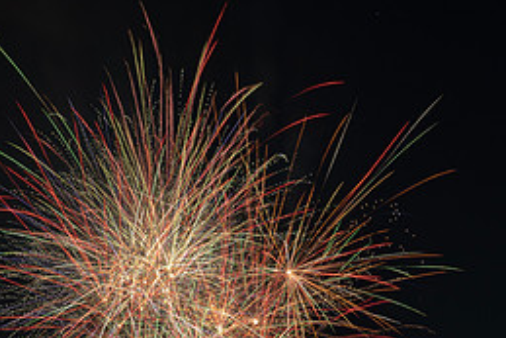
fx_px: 956
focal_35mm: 68
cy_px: 373
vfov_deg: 19.2
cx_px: 230
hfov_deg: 29.6
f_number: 14
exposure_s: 32
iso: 100
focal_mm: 28
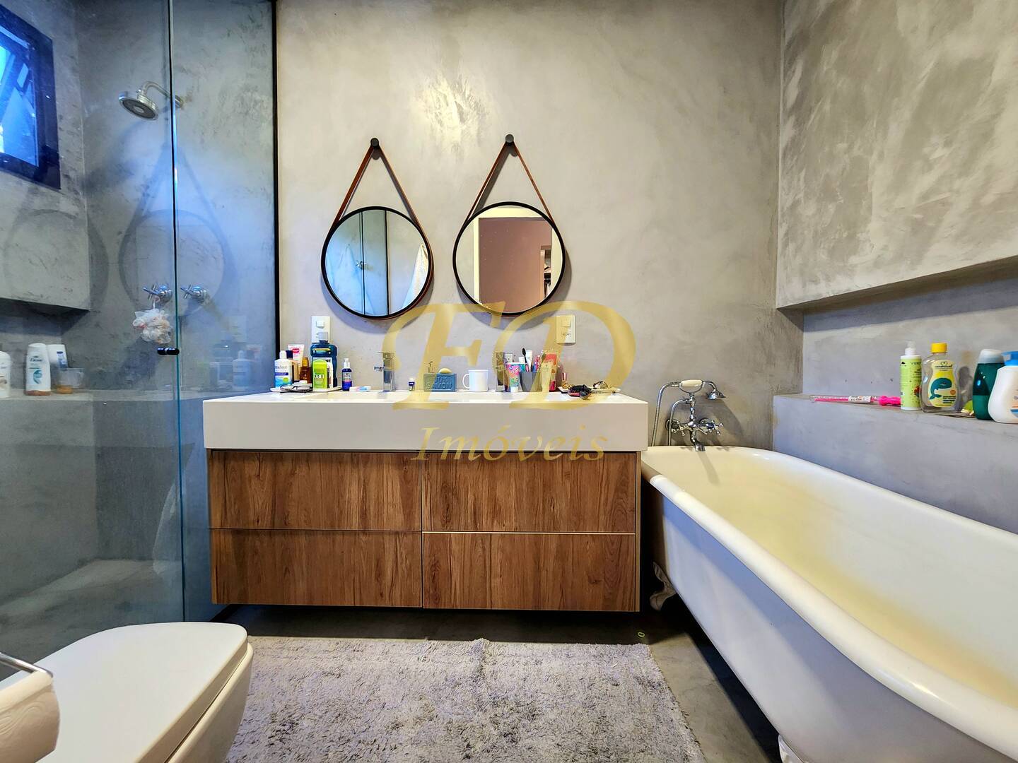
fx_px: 382
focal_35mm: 13
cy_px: 382
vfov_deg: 89.9
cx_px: 509
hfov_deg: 106.2
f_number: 2.2
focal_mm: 2.2
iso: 320
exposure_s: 1/30
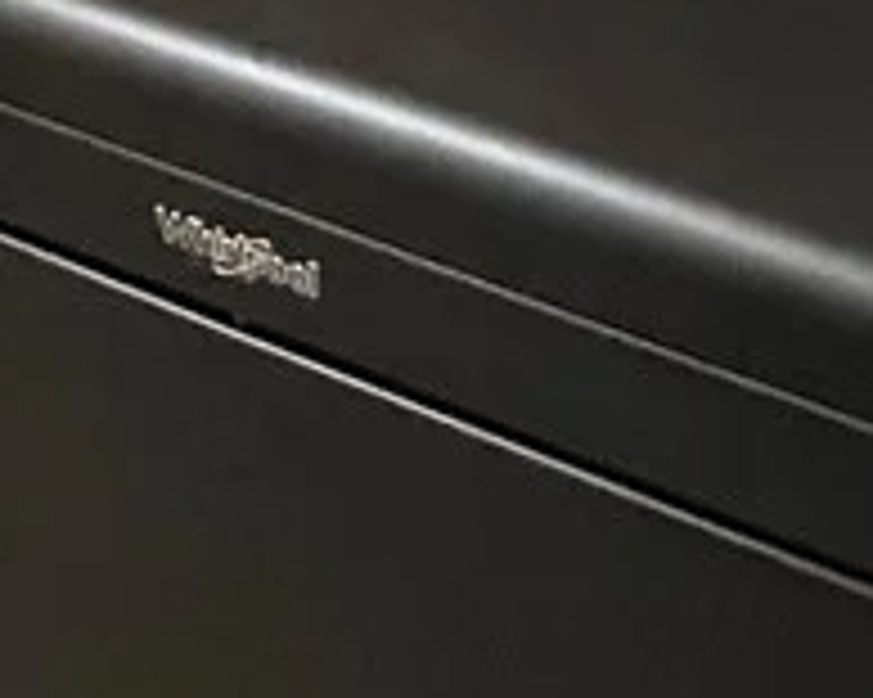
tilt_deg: -9.5
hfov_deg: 24.6
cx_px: -90
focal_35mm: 72
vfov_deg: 14.5
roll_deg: +2.1
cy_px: -950
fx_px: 1859
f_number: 2.2
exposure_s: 1/60
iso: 800
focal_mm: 2.22
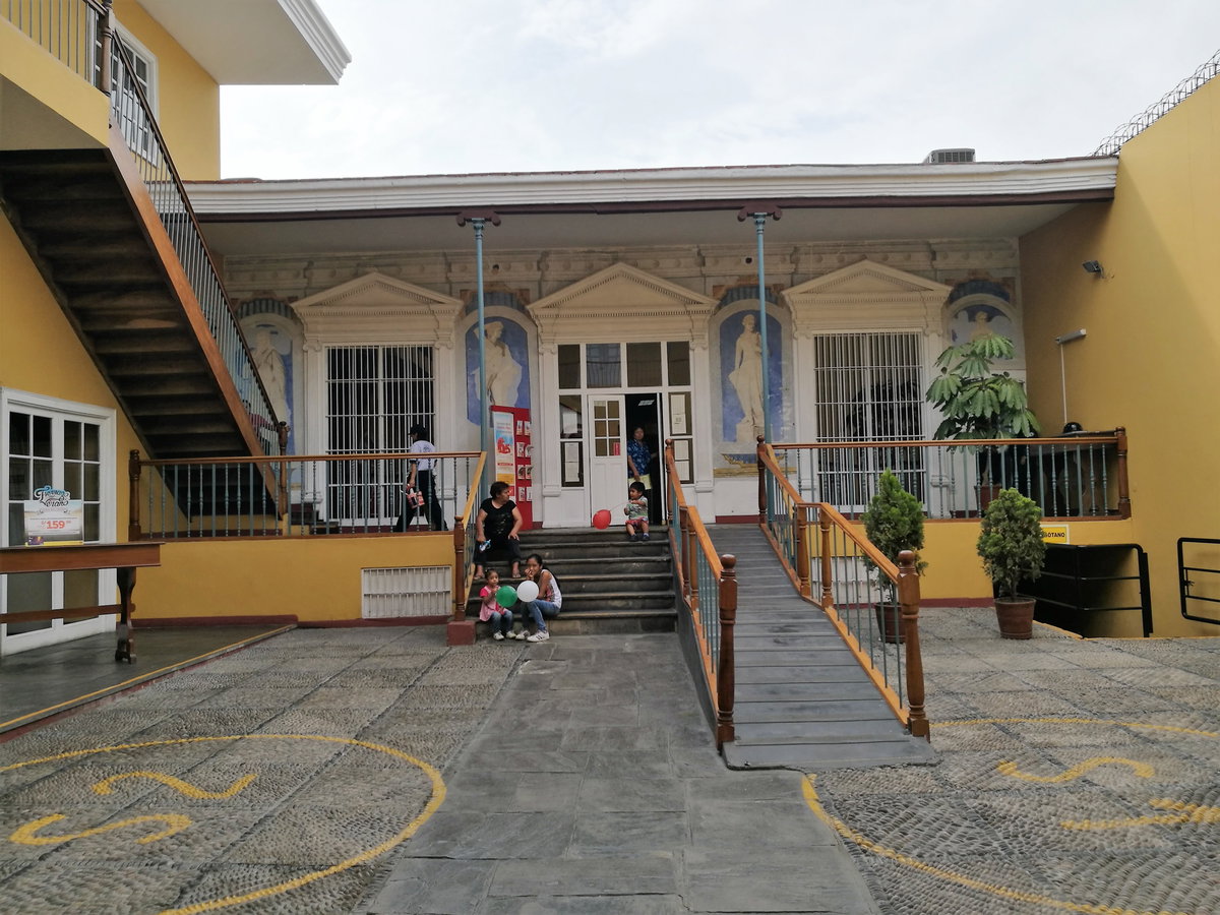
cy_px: 458
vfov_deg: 51.4
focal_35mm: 27
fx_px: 952
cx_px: 610
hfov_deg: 65.3
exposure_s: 1/797
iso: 50
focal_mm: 4.5
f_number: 2.2
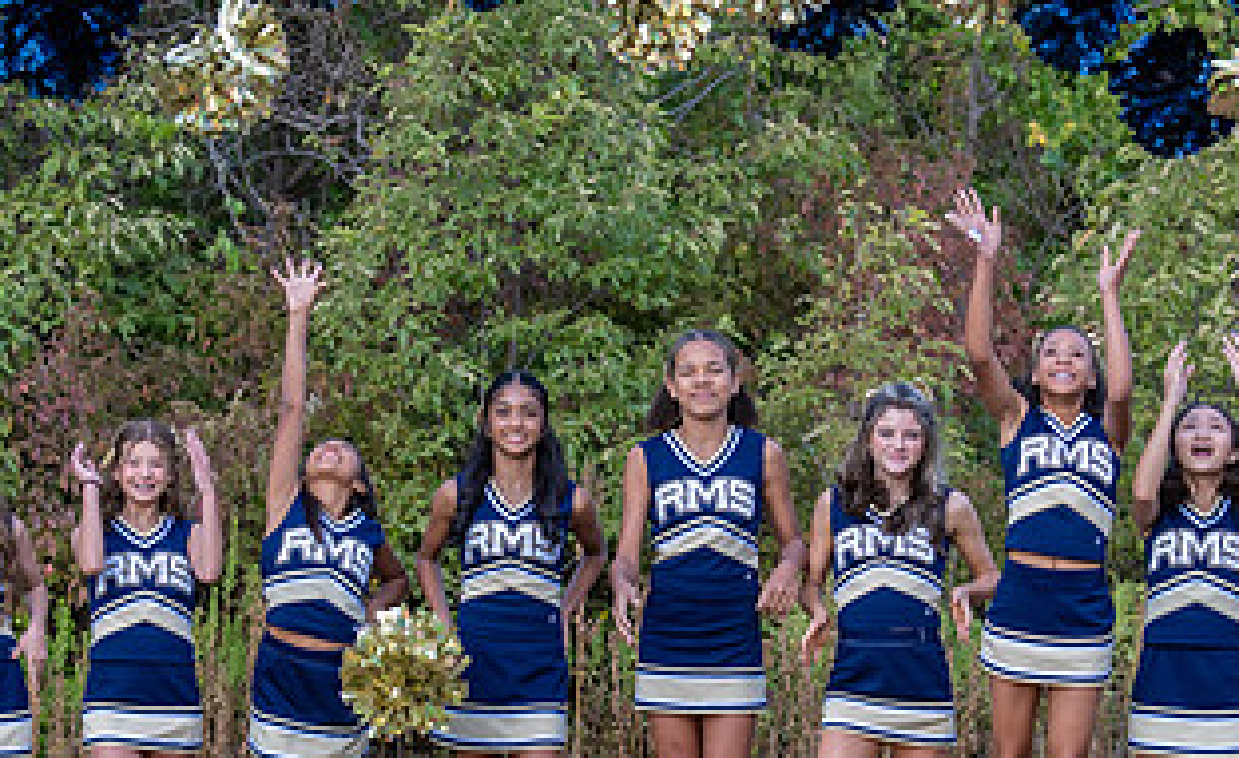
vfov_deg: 9.4
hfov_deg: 15.3
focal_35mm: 137
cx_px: 592
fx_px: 4600
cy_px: 558
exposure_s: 1/1250
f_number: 3.2
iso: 400
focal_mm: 70
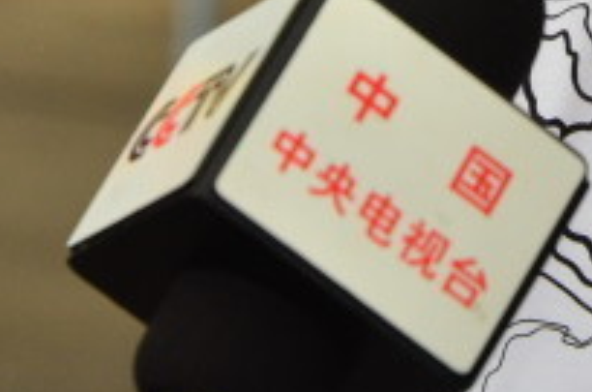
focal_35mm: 490
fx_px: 8039
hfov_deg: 4.2
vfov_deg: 2.8
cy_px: -303
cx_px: 725
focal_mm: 70
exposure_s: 1/1250
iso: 500
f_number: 4.5
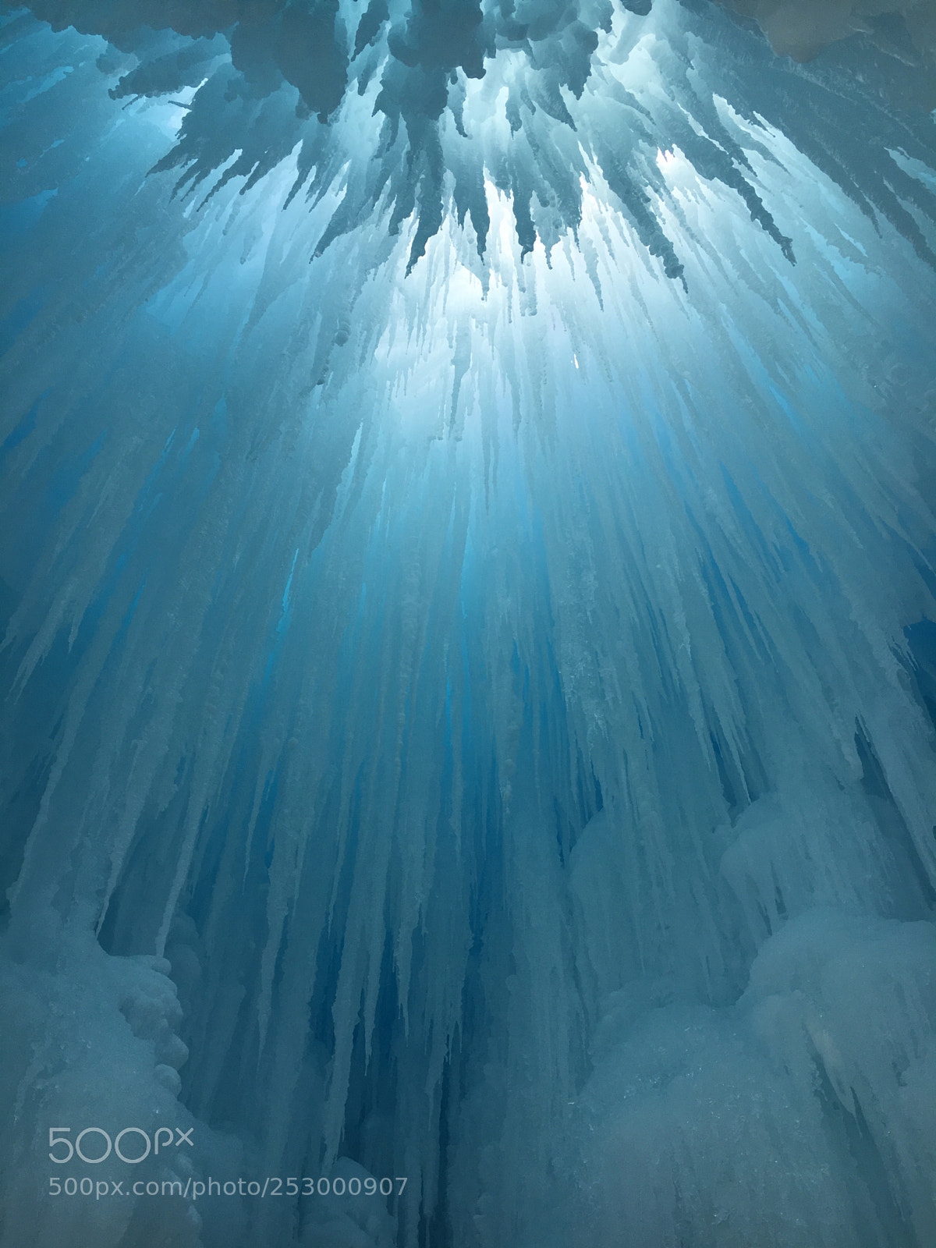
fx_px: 1046
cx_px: 468
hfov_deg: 48.2
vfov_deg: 61.7
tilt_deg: +52.3
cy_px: 624
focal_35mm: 29
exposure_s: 1/2198
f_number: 2.2
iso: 25
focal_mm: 4.15
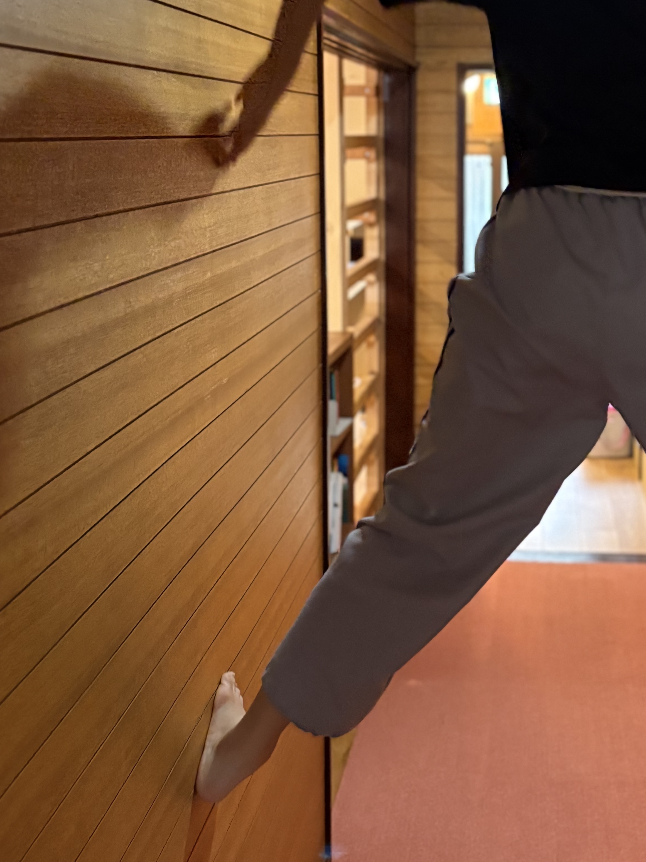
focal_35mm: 48
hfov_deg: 29.9
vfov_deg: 39.2
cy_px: 288
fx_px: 1194
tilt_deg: -7.0
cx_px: 457
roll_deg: +0.4
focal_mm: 5.96
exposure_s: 1/30
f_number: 1.6
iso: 500
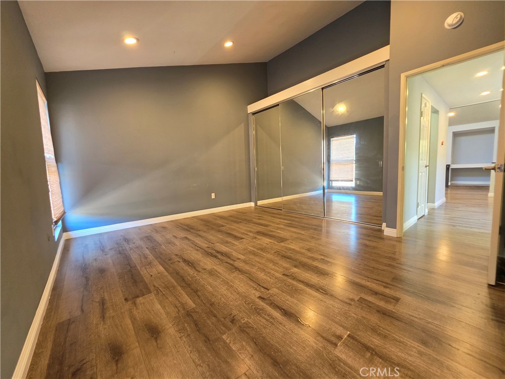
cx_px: 252
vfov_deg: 89.9
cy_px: 190
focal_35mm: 13
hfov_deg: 106.2
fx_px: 190
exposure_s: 1/60
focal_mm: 2.2
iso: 160
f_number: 1.9
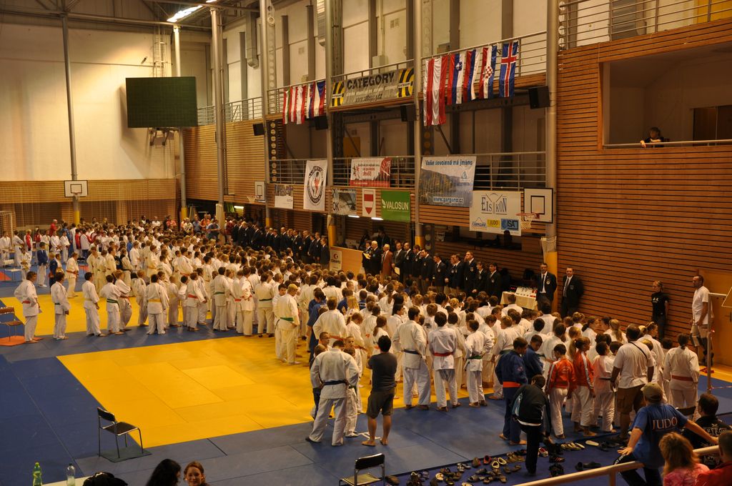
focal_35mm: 45
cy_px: 243
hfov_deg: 43.7
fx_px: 914
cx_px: 366
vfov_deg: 29.8
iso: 200
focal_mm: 30
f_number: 4.2
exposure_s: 1/40
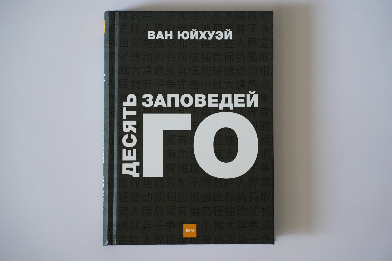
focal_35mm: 85
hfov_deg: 23.9
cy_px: 130
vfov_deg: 16.1
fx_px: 926
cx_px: 196
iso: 3200
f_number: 4.5
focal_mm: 85
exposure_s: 1/200
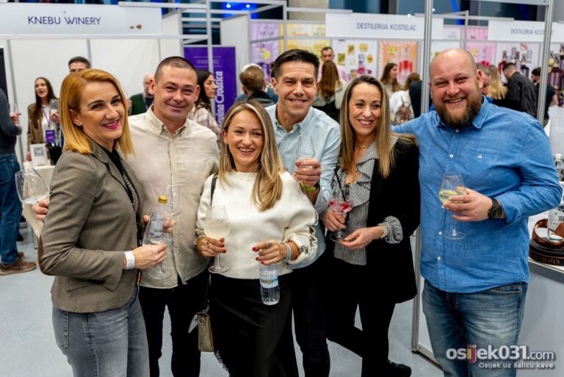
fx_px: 527
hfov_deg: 56.3
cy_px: 188
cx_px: 268
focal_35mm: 34
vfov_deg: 39.4
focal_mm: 32
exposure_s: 1/125
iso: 1000
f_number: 2.8
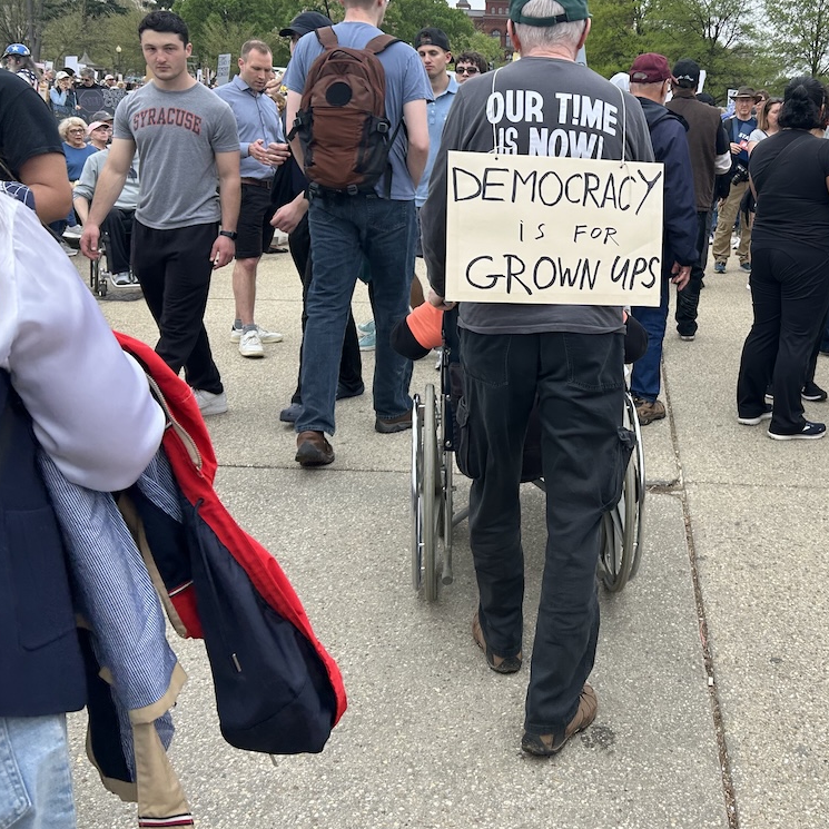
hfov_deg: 44.0
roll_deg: -2.7
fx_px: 1002
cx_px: 584
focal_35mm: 37
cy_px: 339
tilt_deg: -10.8
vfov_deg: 44.7
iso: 50
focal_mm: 5.7
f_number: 1.5
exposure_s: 1/743
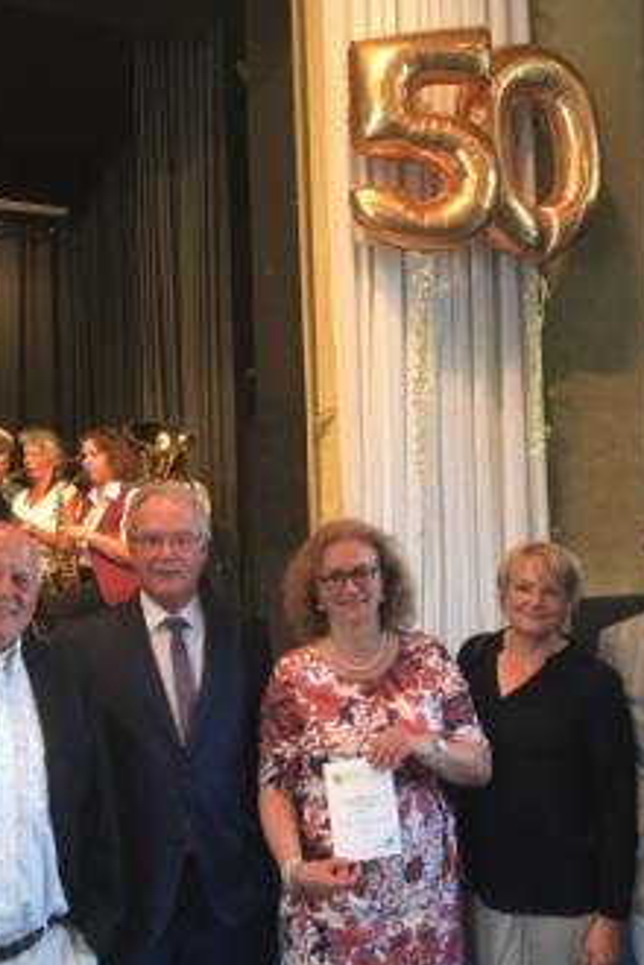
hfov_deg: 32.6
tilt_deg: +1.5
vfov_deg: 47.4
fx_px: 1100
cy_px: 485
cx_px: 307
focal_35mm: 41
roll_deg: +2.4
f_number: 2.2
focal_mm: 4.15
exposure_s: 1/33
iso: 50
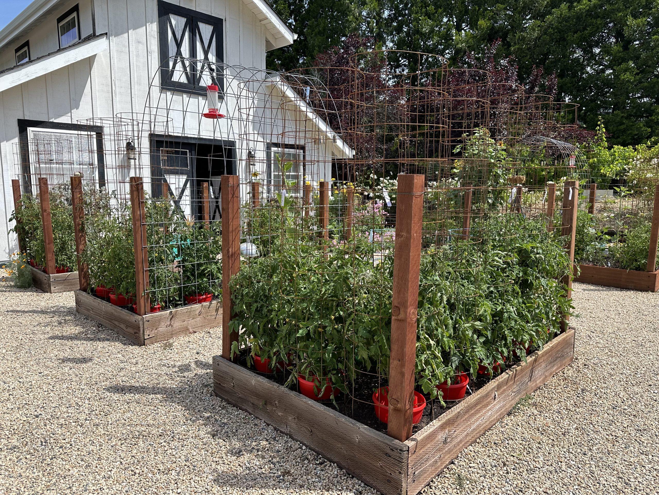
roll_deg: -0.4
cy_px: 248
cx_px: 330
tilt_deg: -7.9
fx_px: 457
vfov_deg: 56.8
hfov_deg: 71.6
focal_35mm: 24
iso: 80
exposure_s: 1/2882
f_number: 1.78
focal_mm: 6.86
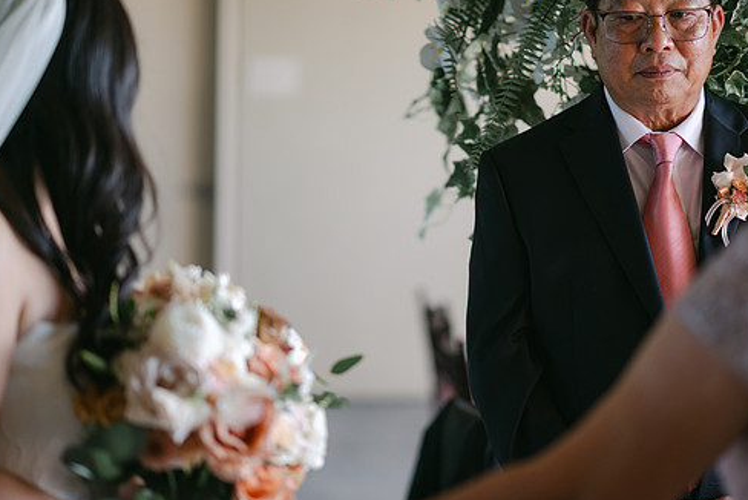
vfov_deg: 13.6
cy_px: 238
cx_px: 428
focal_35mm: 101
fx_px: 2100
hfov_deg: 20.2
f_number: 1.8
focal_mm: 85
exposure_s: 1/250
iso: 360
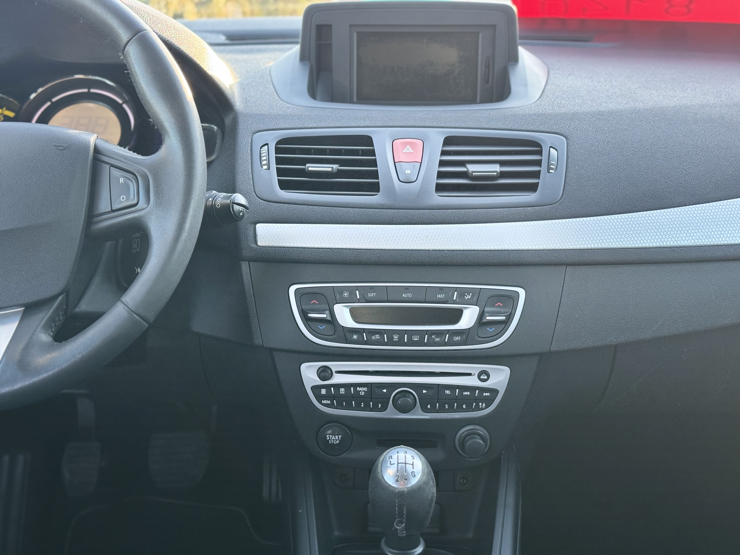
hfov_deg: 39.7
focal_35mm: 48
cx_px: 370
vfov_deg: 30.3
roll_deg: +0.8
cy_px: 278
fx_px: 1026
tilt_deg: -14.8
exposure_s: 1/121
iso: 80
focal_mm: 6.76
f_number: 1.78
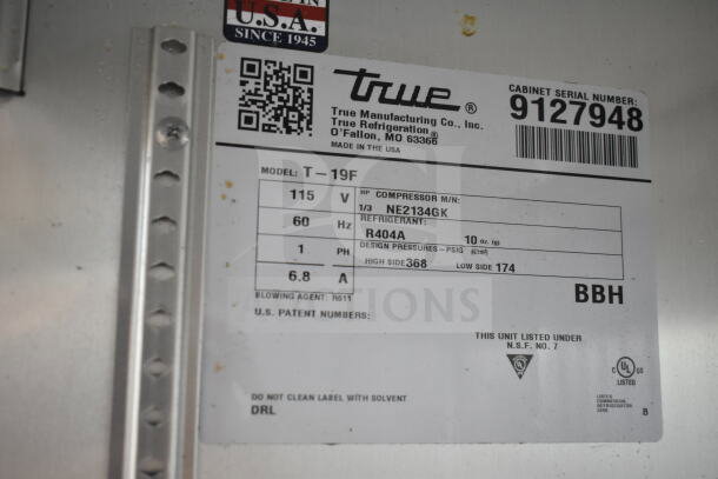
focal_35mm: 40
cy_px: 240
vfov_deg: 33.0
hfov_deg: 47.9
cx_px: 359
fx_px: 808
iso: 1600
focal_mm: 27
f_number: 4
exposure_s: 1/100
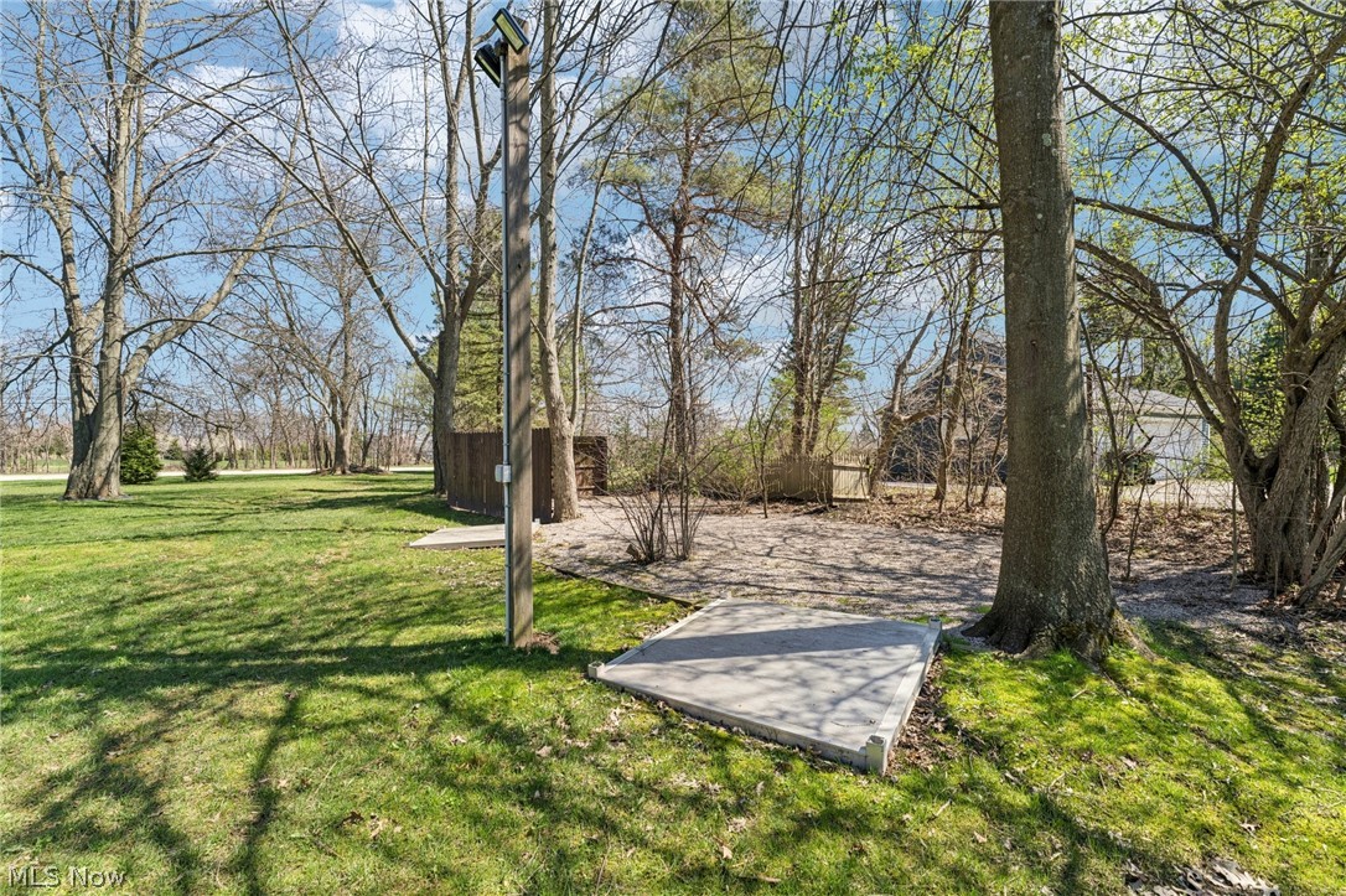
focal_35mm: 14
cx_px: 673
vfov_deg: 81.2
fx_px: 523
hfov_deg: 104.3
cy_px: 448
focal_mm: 14
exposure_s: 1/250
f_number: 8
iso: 160
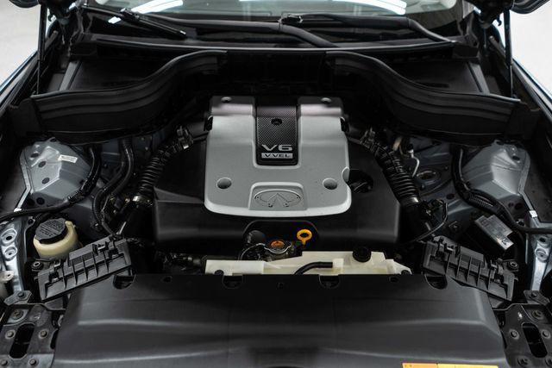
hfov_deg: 65.5
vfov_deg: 46.4
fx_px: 429
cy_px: 184
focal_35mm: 28
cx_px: 276
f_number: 3.2
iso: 400
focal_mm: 28
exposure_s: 1/50
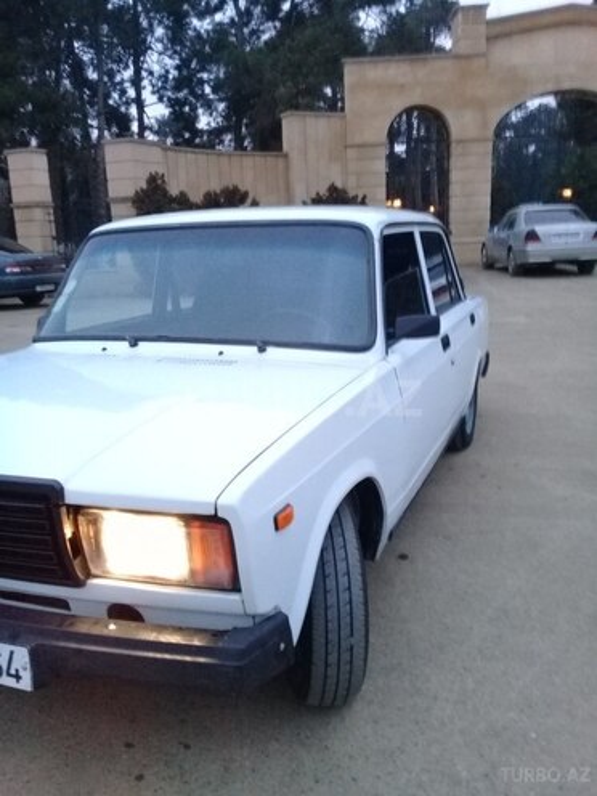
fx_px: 713
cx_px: 298
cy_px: 398
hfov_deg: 45.4
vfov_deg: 58.4
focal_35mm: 31
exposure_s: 1/17
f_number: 2.2
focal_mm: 3.3
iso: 250
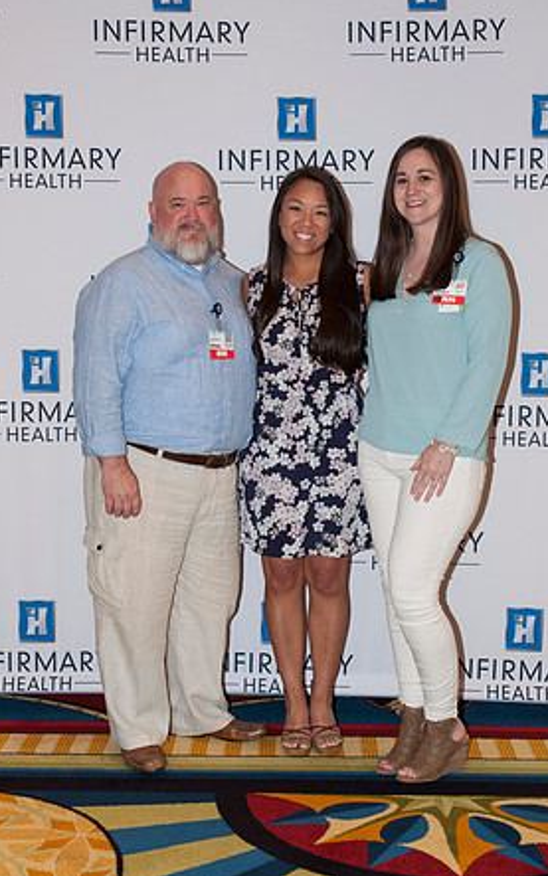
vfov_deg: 33.0
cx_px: 290
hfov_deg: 21.0
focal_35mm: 62
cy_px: 433
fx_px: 1481
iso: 400
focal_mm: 40
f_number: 5.6
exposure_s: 1/60
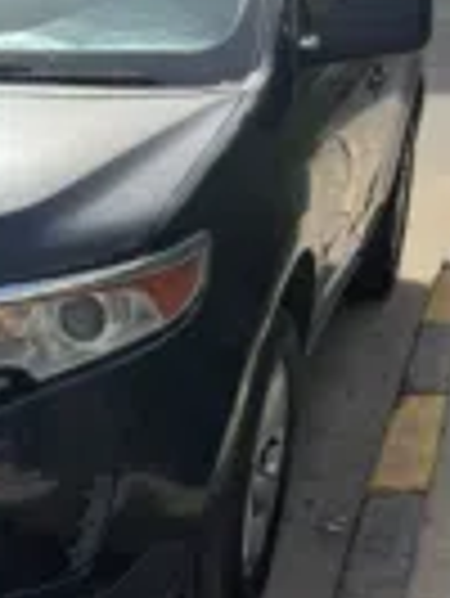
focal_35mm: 72
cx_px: -94
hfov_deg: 19.3
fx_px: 1246
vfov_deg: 25.9
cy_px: 571
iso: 80
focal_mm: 6.76
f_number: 1.78
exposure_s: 1/2604
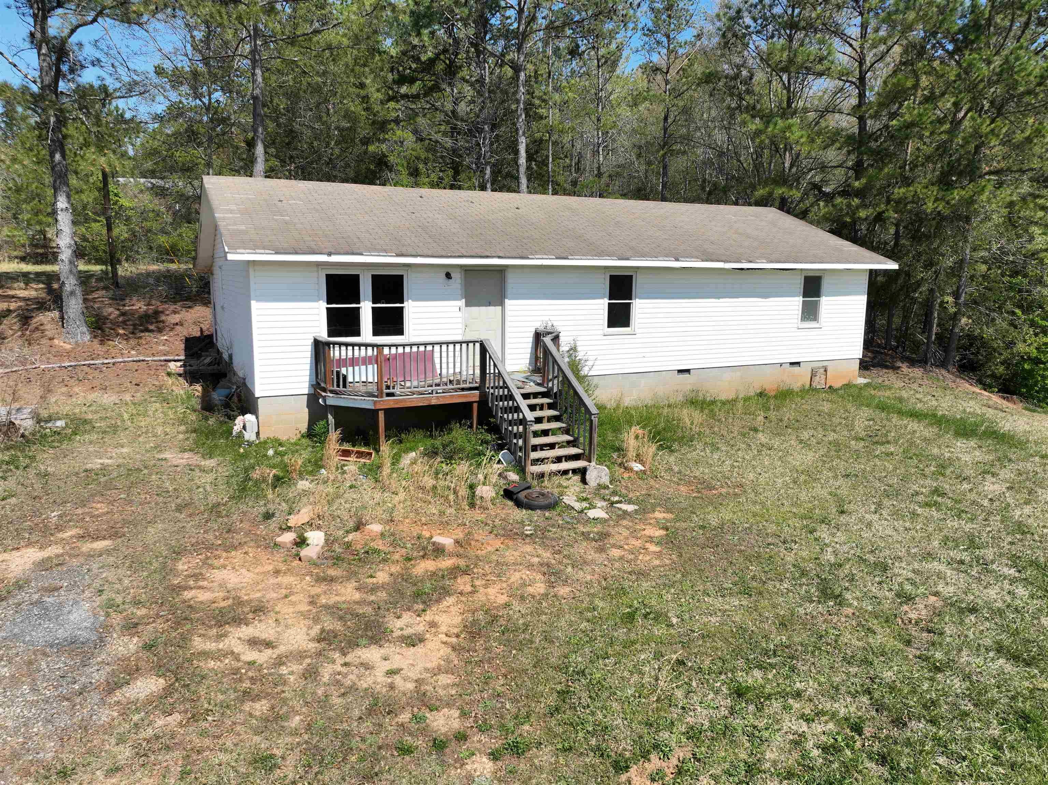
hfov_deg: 71.6
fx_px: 726
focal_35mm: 24
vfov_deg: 56.8
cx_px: 524
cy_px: 392
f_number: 2.8
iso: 200
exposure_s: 1/400
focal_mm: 12.29
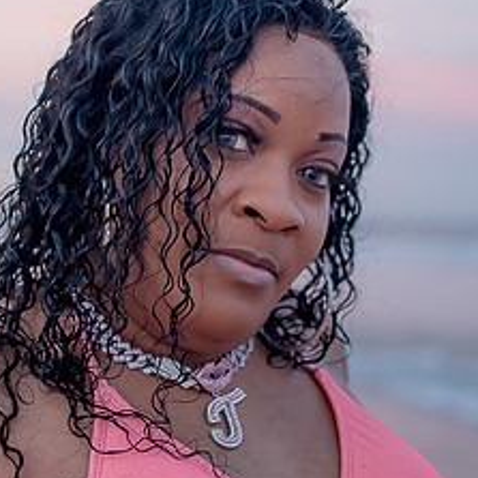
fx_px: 1390
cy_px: 285
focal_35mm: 89
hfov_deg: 19.5
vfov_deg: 19.5
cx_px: 225
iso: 640
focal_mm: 35
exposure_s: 1/250
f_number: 2.2
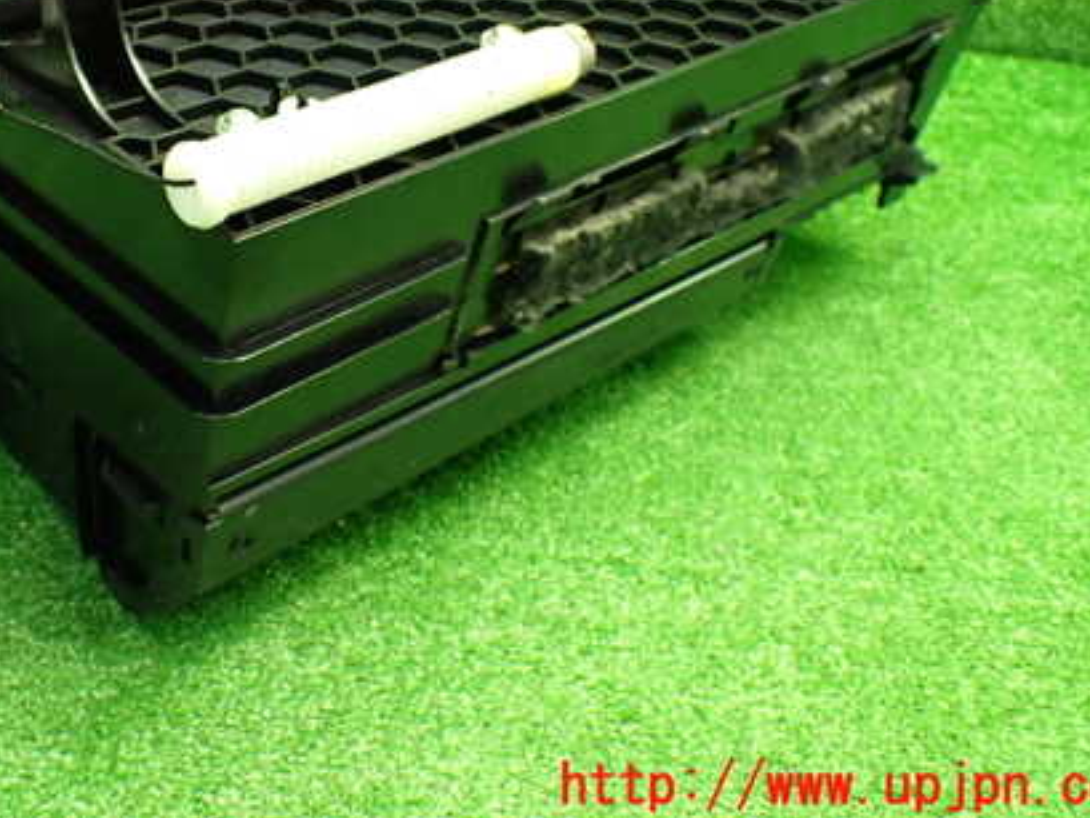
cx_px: 362
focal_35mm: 44
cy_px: 221
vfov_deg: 32.4
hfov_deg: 42.4
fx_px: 1386
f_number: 2.3
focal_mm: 5.4
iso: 800
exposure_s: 1/50
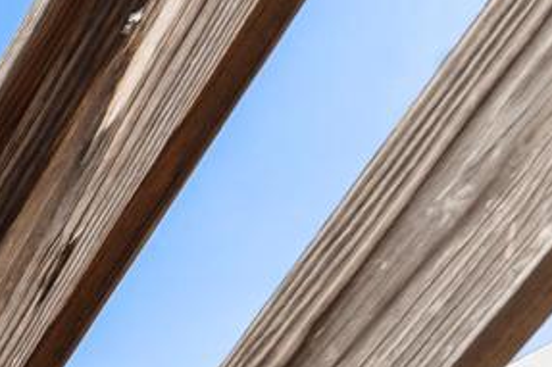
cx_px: -1306
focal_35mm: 104
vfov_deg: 8.9
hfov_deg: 10.0
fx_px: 1598
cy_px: 1296
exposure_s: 1/400
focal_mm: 14.6
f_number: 10
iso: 250
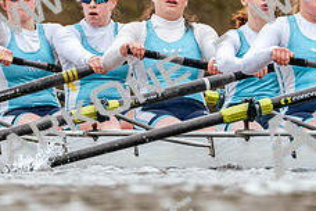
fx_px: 13368
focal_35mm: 1523
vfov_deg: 0.9
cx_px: 150
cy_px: 48
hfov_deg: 1.4
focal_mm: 600
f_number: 6.3
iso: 1600
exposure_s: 1/2000
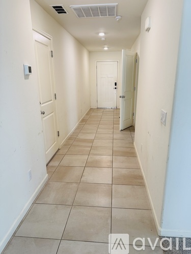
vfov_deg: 71.6
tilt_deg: -12.7
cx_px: 96
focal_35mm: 24
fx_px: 177
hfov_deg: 56.8
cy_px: 127
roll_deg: +1.8
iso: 160
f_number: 1.78
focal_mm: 6.76
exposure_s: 1/120
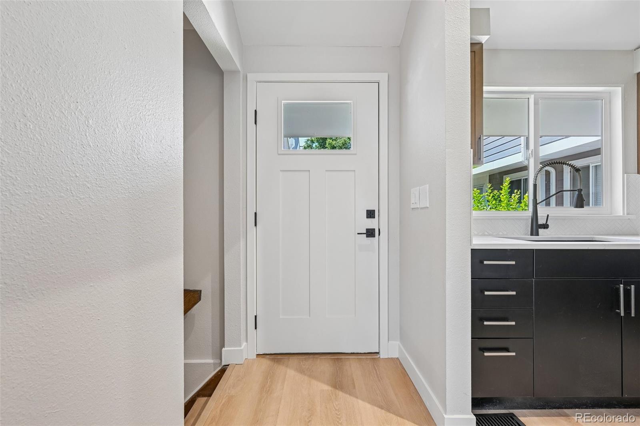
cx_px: 320
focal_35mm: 16
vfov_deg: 75.5
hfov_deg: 98.6
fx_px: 275
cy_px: 213
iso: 280
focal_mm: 15.5
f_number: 9
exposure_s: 1/15
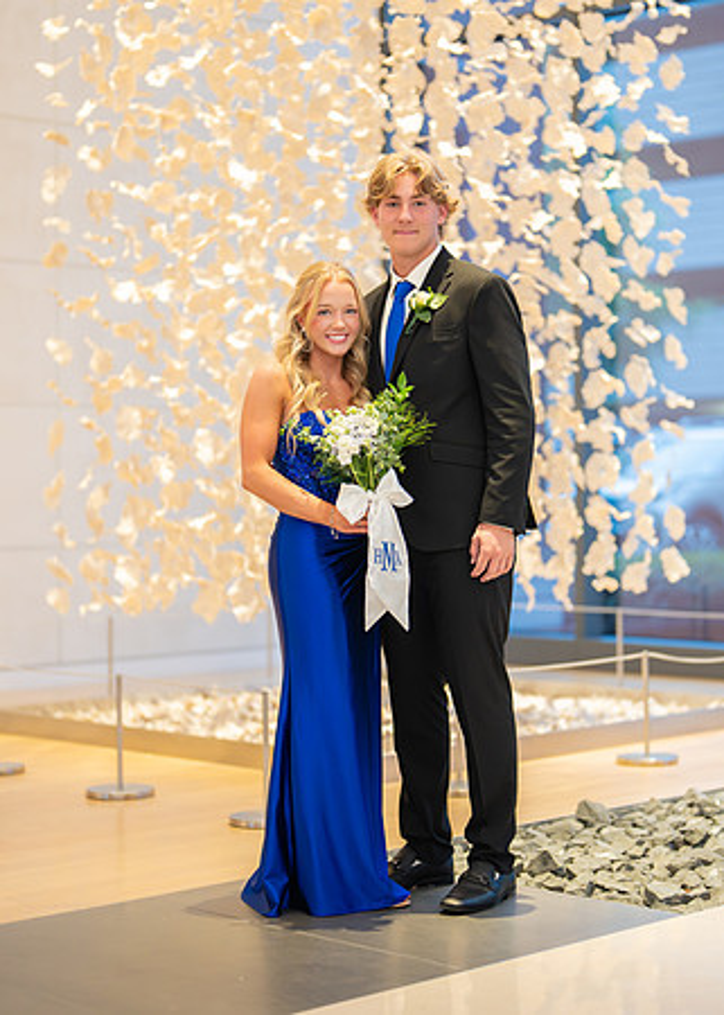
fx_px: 2183
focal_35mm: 76
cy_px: 519
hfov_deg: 18.8
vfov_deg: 26.2
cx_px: 422
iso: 1000
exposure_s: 1/640
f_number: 1.2
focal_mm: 50
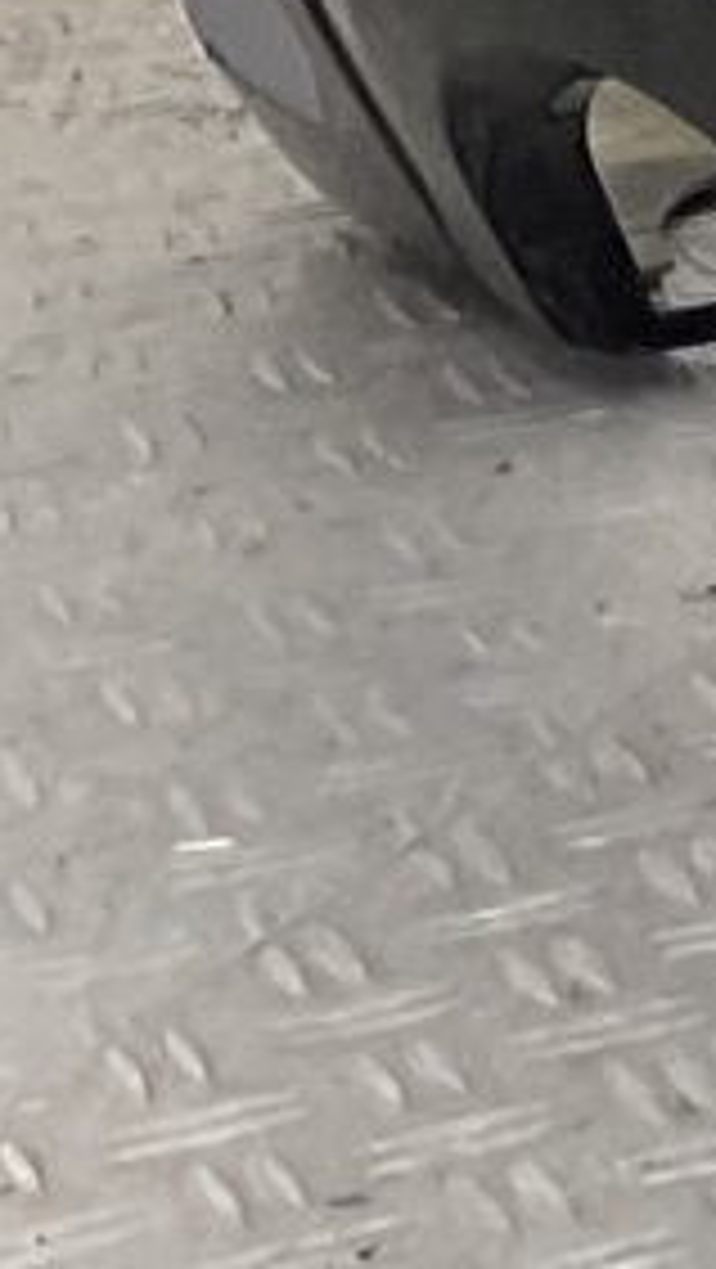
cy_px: -1233
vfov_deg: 9.0
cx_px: 4350
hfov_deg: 4.2
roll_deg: -1.3
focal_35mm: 226
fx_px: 7614
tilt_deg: -7.0
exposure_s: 1/120
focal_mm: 3
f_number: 1.8
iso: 16
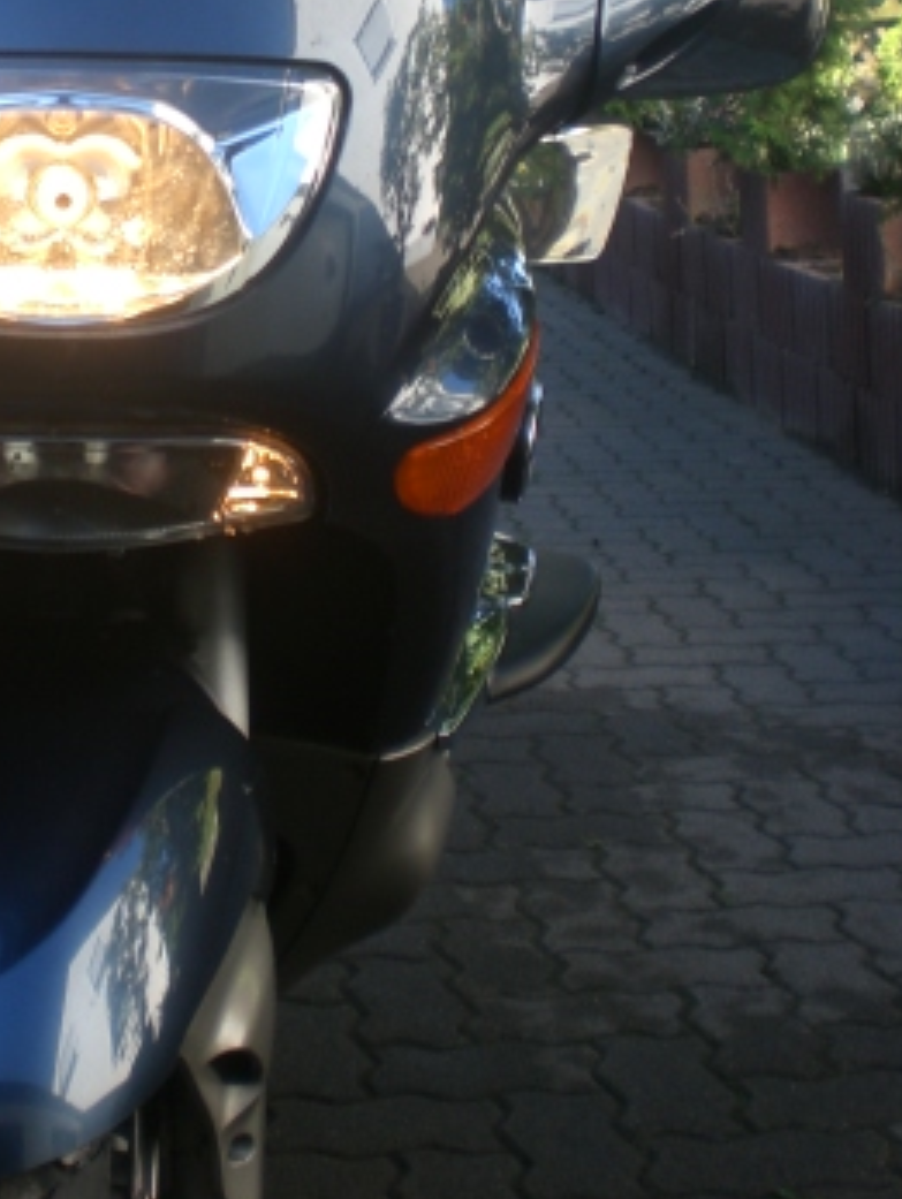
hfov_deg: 20.7
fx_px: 2428
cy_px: 235
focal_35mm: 70
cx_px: 111
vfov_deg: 27.2
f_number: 3.1
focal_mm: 6.3
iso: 50
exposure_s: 1/160
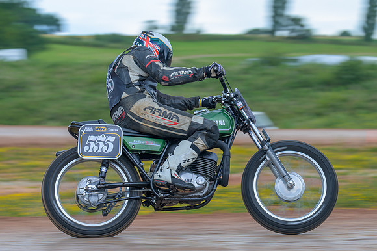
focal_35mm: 171
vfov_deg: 8.0
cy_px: 137
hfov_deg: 12.0
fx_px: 1789
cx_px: 204
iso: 100
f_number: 5
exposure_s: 1/160
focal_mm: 105
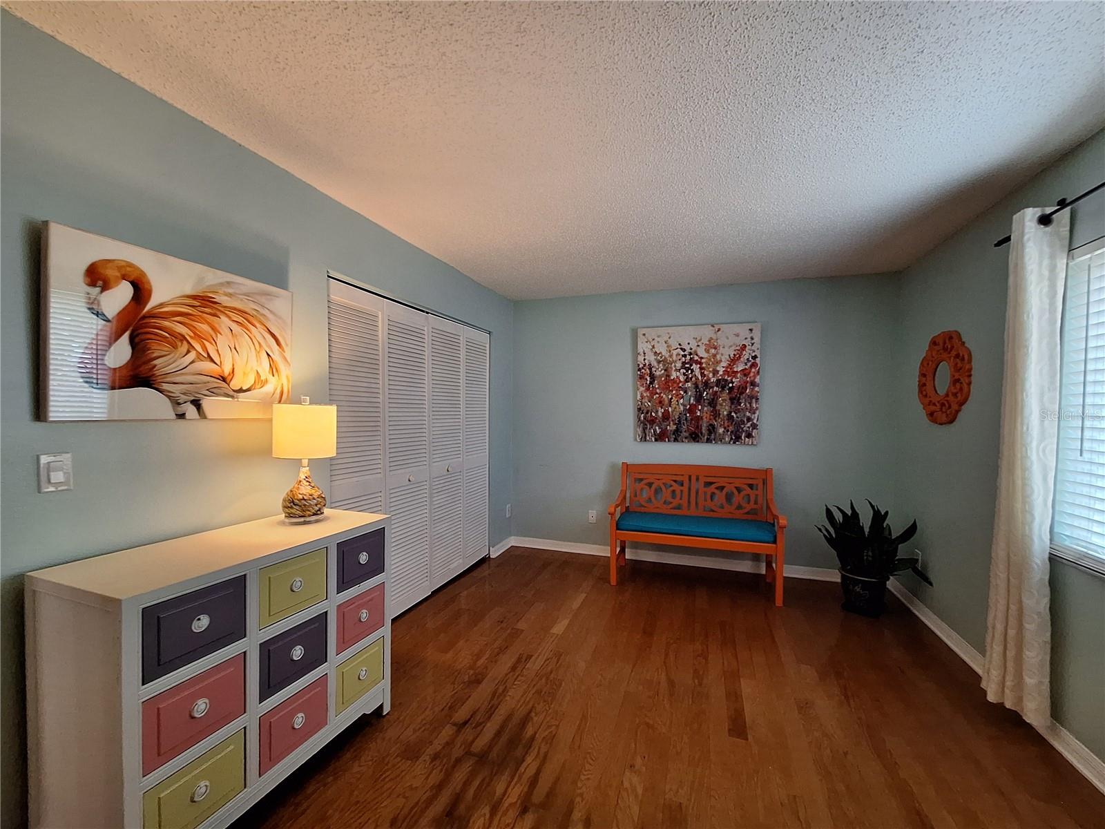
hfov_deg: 106.2
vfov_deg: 89.9
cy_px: 414
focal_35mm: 13
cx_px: 552
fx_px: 415
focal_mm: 1.74
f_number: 2.2
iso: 125
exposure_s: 1/40
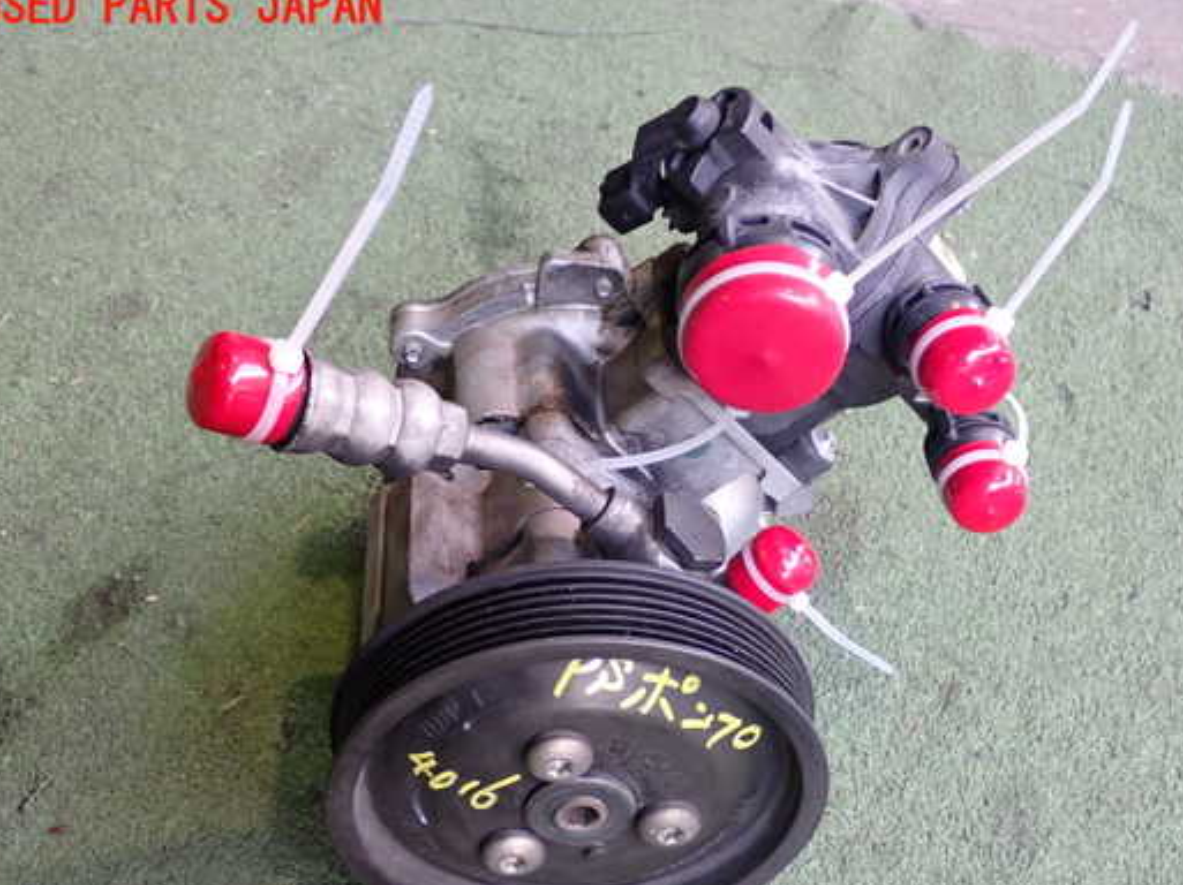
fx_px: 1639
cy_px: 498
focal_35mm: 48
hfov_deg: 39.6
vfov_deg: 30.2
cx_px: 655
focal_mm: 7.31
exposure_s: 1/40
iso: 250
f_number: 2.8
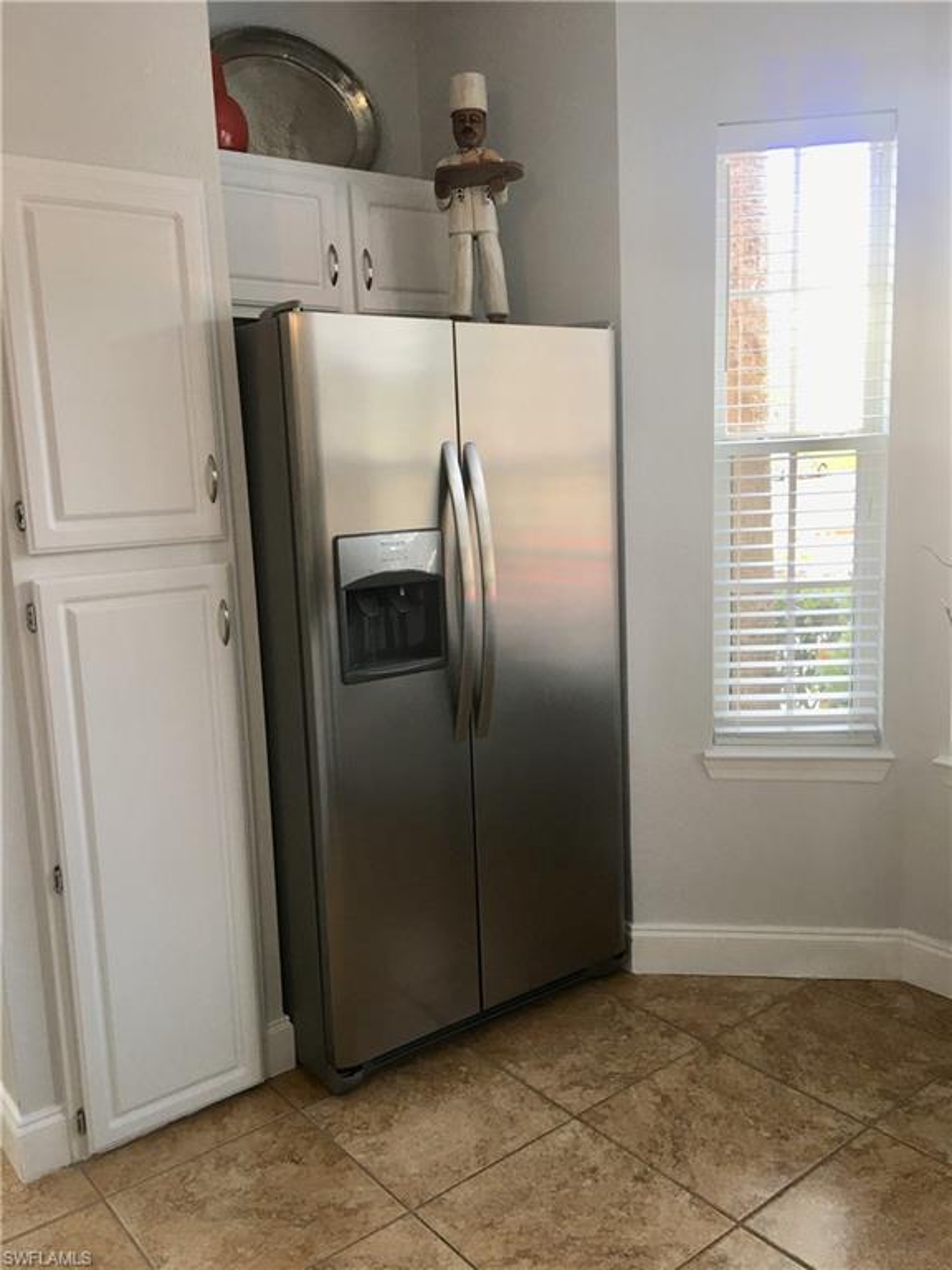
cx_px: 476
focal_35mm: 29
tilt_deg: -8.3
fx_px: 1063
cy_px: 635
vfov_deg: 61.7
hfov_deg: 48.2
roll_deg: +1.8
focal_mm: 4.15
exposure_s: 1/40
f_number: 2.2
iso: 25
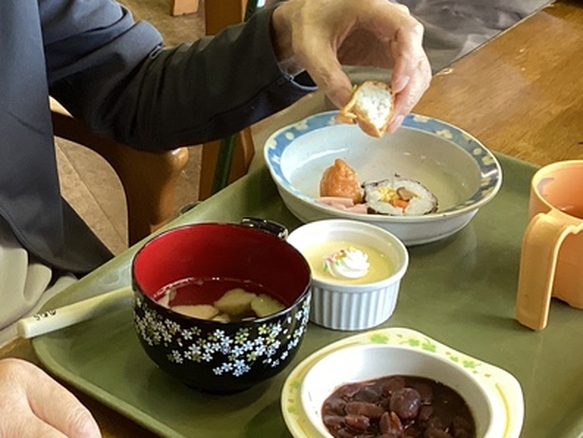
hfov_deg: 24.3
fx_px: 1314
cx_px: 56
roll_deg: +1.6
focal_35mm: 78
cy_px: 118
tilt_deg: -25.8
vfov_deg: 18.8
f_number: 2.4
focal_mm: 3.3
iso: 125
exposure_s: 1/60
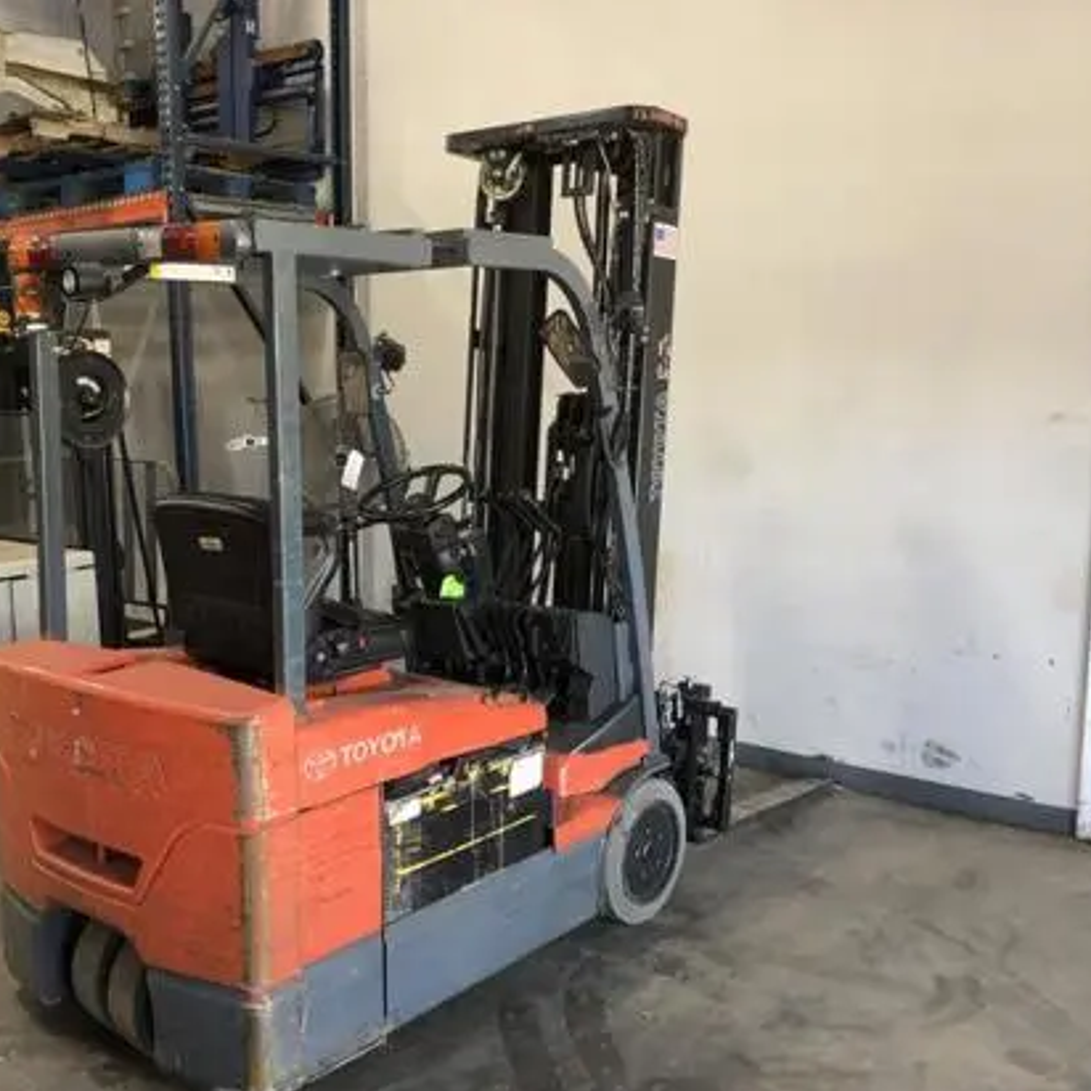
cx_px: 432
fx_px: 1284
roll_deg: +1.2
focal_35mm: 36
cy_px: 591
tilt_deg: -10.8
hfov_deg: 45.8
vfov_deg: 46.0
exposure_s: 1/21
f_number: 1.8
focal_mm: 4
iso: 40
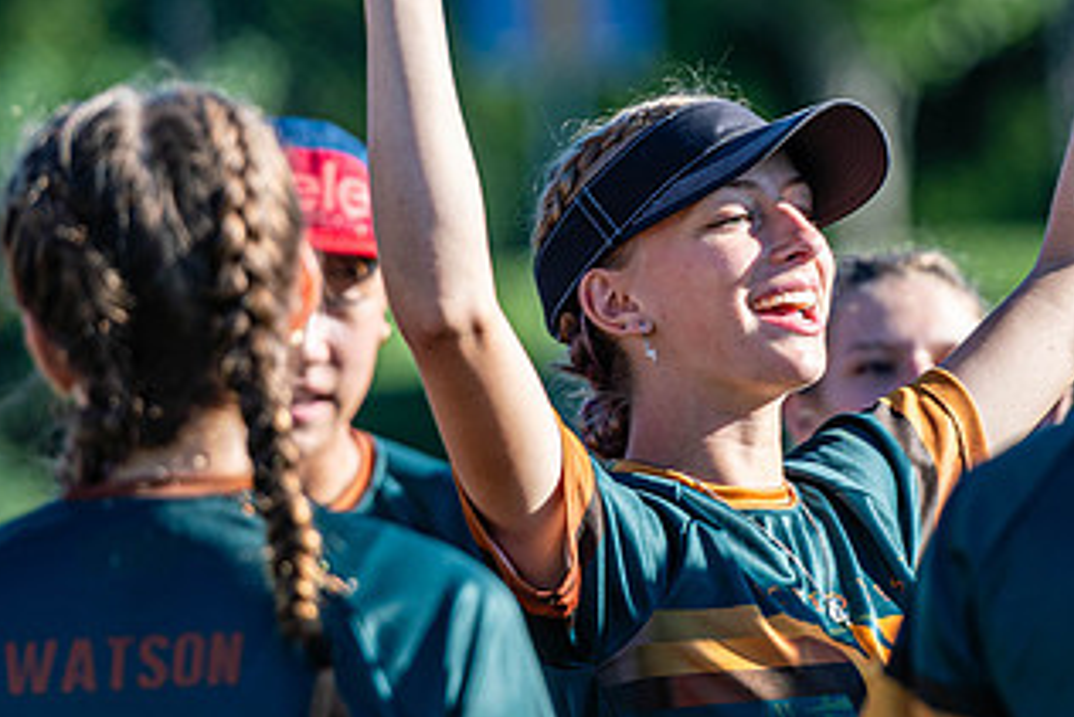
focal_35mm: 551
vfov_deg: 2.5
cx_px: 850
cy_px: 301
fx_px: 16445
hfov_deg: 3.7
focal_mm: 200
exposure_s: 1/800
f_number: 3.2
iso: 100
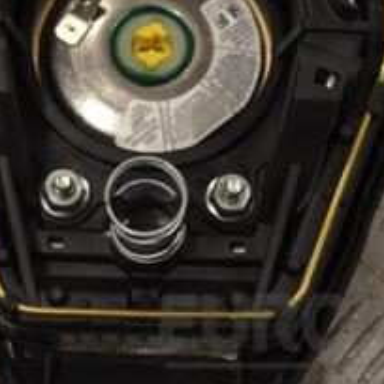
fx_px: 1130
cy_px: 72
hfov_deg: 19.2
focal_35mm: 90
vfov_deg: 19.1
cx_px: 124
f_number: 5.6
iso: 220
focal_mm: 24
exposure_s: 1/125
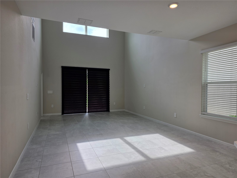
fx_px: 157
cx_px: 118
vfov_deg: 58.9
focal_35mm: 23
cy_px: 89
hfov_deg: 73.9
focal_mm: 6.3
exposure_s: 1/144
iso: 12
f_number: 1.7
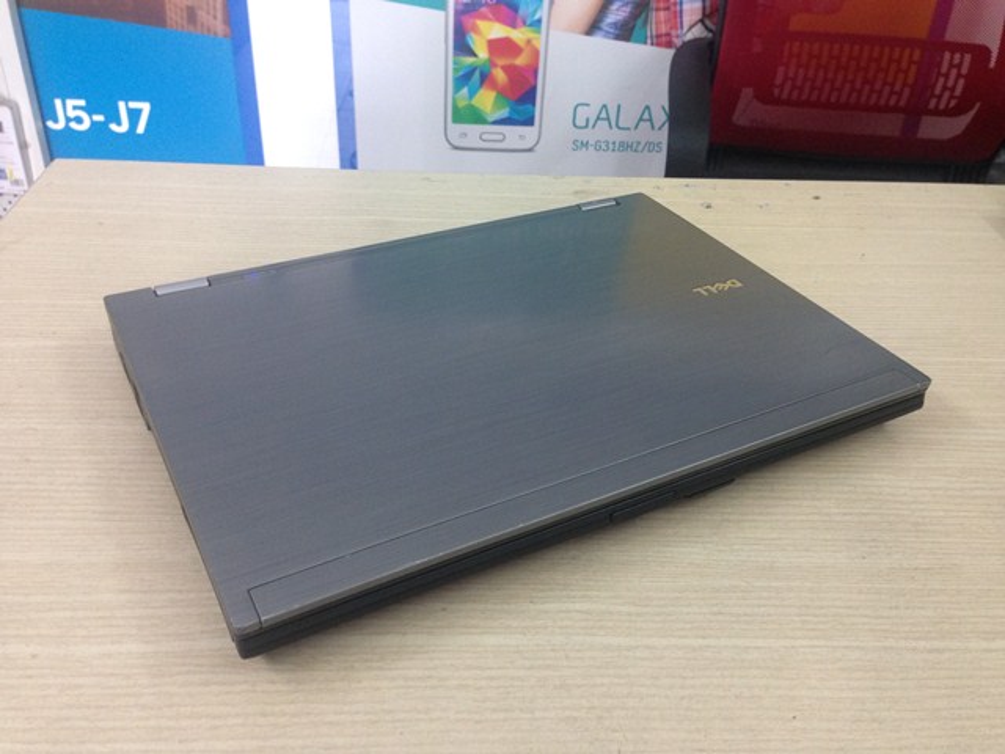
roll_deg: -2.0
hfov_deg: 55.4
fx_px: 958
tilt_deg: -35.1
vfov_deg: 42.9
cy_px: 377
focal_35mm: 33
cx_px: 502
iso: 160
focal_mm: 4.12
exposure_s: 1/20
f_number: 2.4
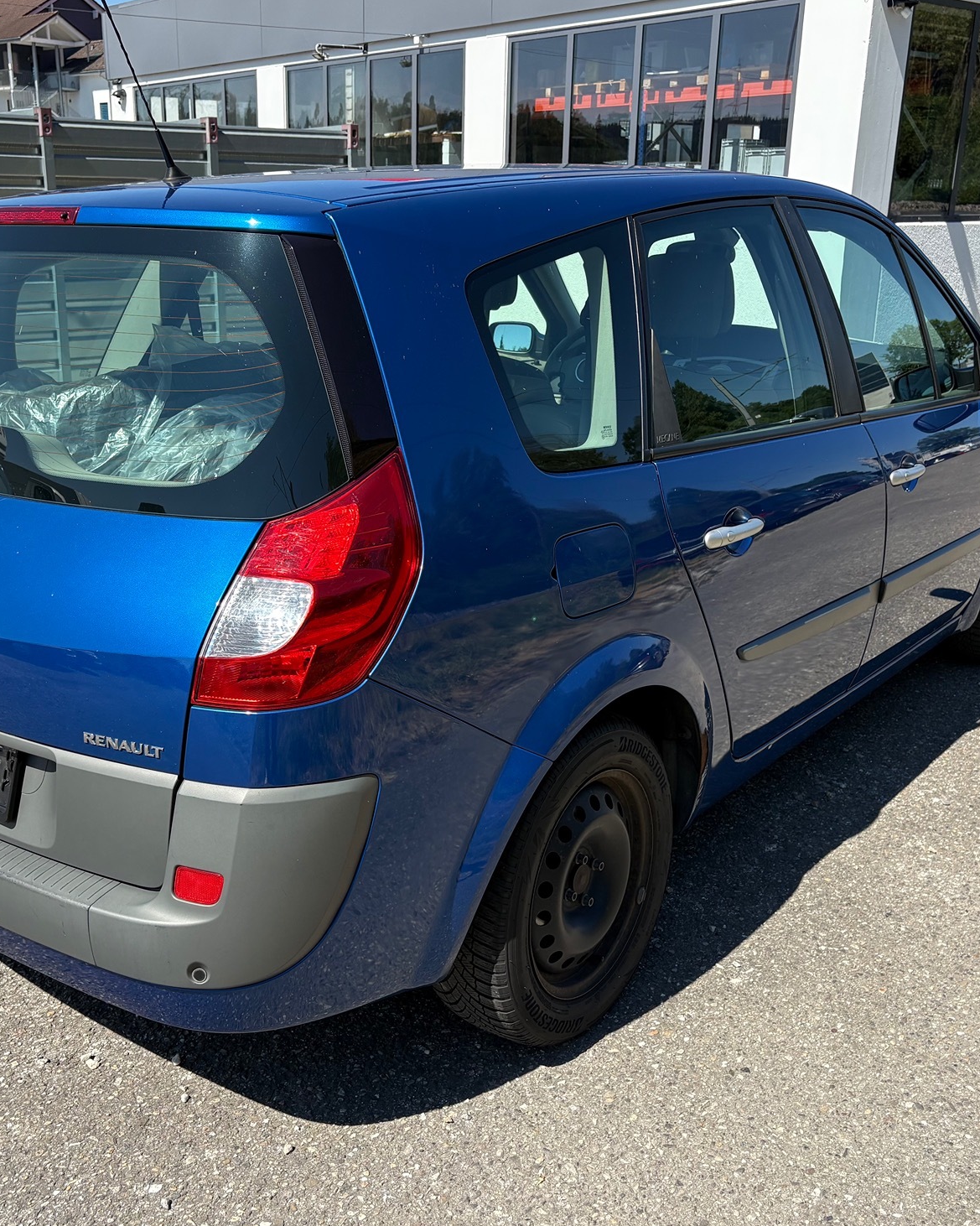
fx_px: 1269
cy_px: 606
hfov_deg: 42.1
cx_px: 406
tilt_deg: -17.3
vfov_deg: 51.5
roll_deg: +0.4
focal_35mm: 35
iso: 50
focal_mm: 5.96
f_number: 1.6
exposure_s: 1/2012
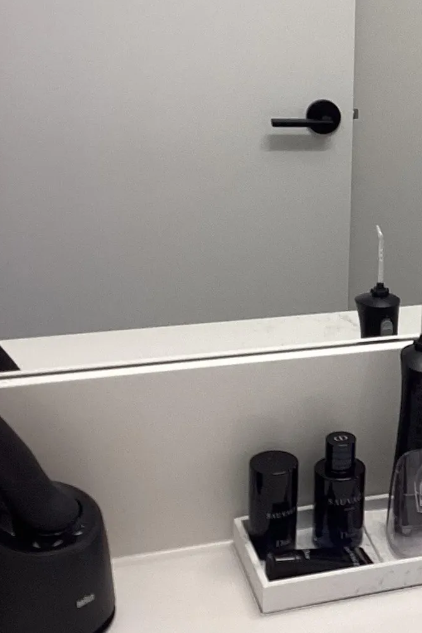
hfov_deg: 17.4
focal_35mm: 74
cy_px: 307
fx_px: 1302
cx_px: 538
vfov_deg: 27.3
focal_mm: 3.3
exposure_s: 1/60
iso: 80
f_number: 2.4
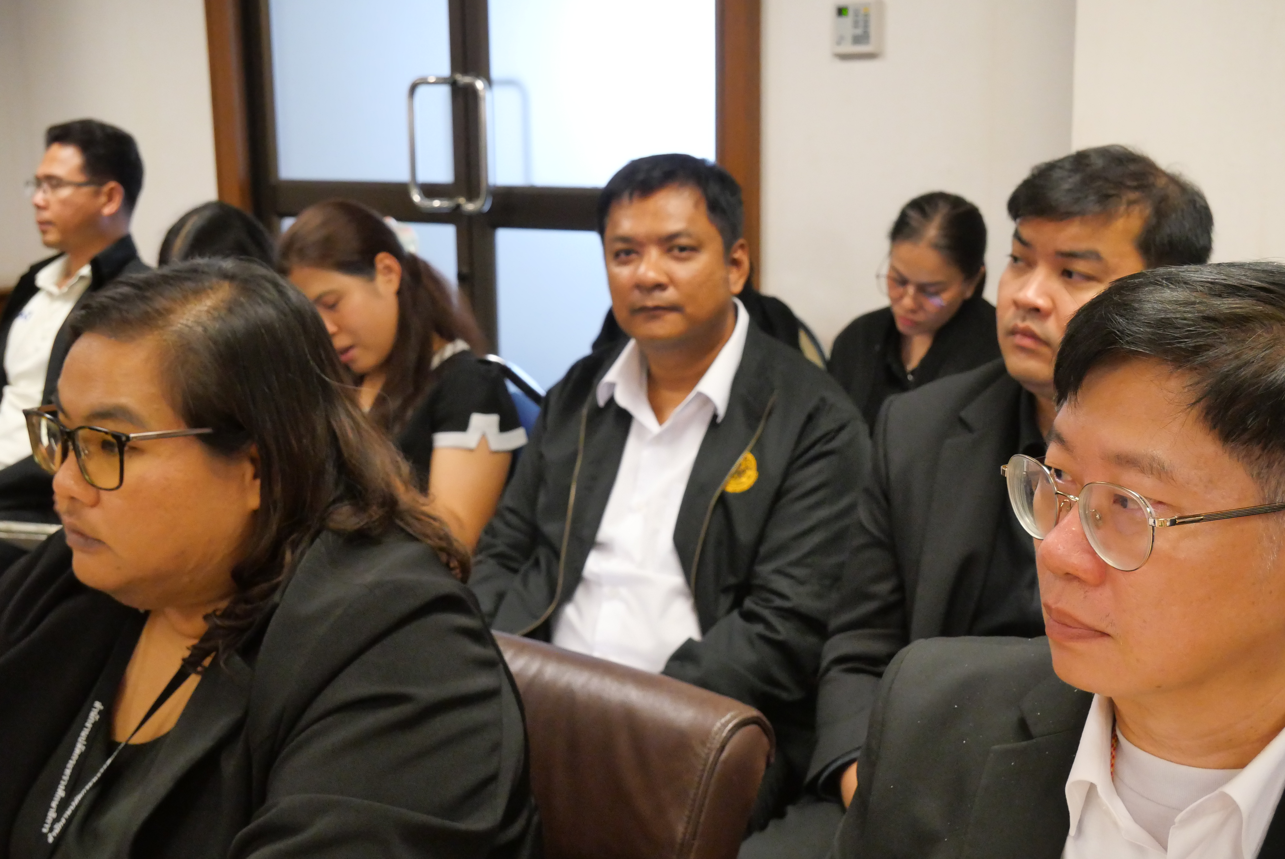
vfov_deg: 29.9
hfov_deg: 43.6
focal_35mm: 45
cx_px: 642
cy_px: 430
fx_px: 1607
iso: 3200
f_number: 5.6
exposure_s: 1/100
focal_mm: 22
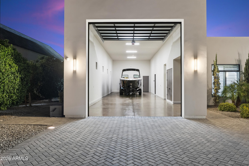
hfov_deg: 73.7
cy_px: 83
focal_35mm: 24
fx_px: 166
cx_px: 124
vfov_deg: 53.1
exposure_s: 3.2
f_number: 9
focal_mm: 24
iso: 1600
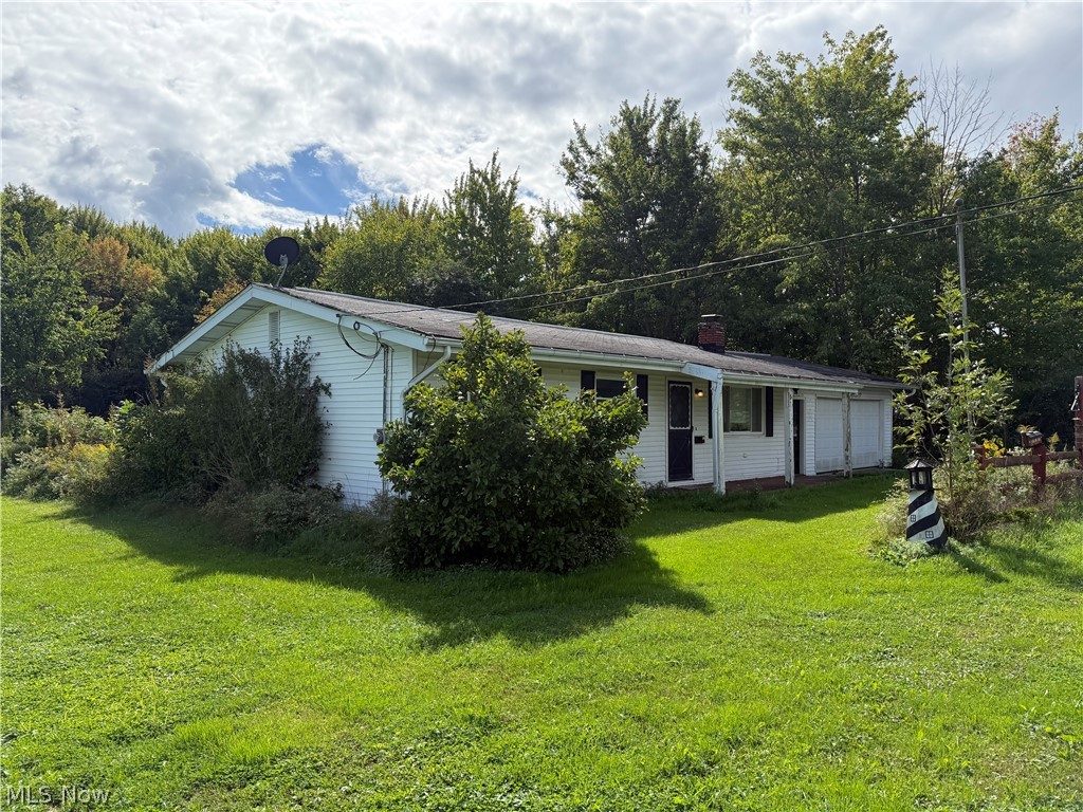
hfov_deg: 71.6
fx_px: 751
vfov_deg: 56.8
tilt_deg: +1.3
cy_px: 406
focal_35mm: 24
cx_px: 542
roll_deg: +0.0
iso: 100
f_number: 1.78
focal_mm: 6.76
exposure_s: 1/4167
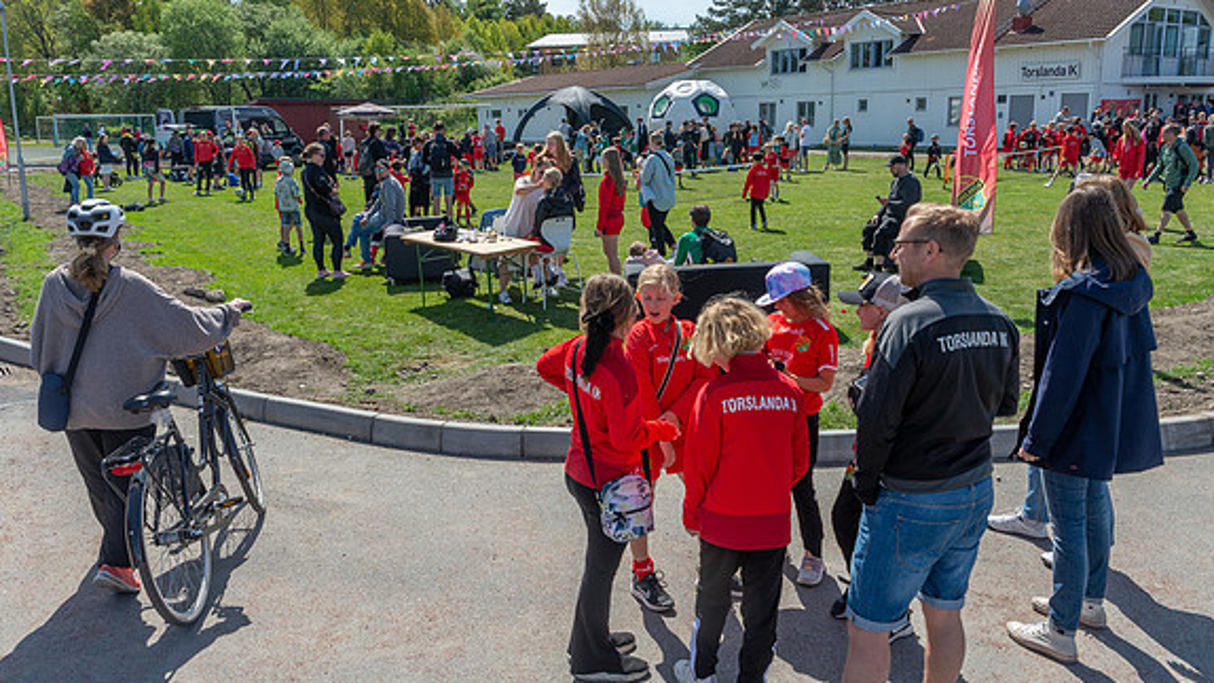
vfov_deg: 40.1
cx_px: 605
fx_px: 934
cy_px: 299
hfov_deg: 66.1
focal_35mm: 29
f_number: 7.1
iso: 180
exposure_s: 1/500
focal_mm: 24
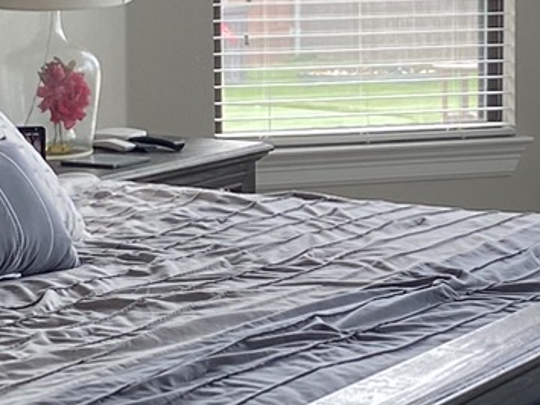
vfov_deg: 9.9
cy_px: 94
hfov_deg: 13.1
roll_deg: +0.9
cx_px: 411
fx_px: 2339
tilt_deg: -6.4
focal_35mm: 150
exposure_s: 1/120
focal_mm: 4.25
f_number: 1.8
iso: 64
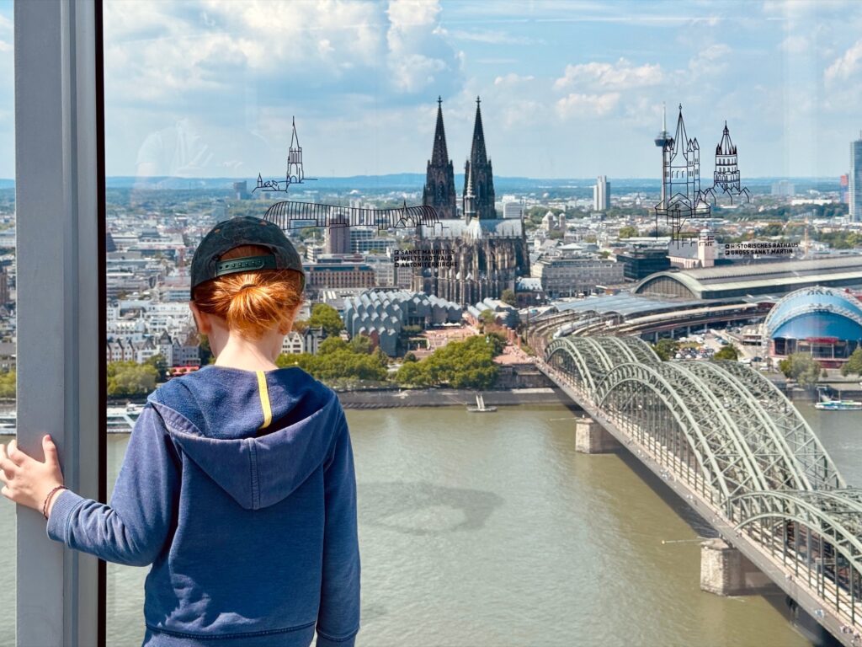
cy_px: 324
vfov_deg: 30.3
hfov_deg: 39.7
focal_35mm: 48
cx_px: 431
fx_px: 1195
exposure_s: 1/4310
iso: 64
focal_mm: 6.76
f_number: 1.78
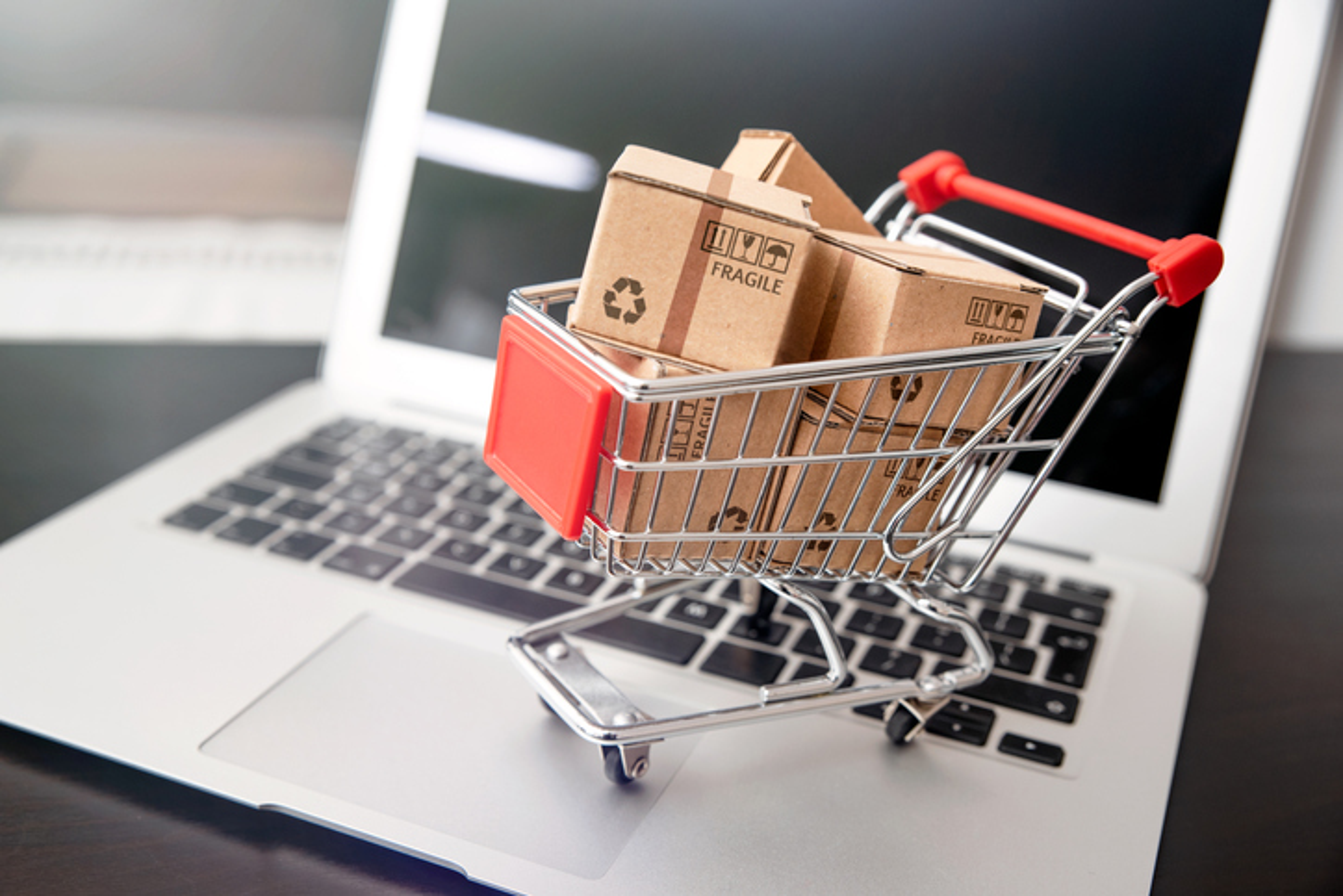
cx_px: 672
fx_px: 1716
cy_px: 448
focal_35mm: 46
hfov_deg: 42.7
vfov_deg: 29.3
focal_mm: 46
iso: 250
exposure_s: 1/100
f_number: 5
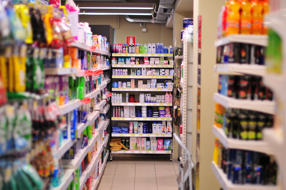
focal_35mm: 75
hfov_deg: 27.0
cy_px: 95
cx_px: 143
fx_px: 595
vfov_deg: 18.1
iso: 200
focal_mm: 50
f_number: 1.4
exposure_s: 1/320
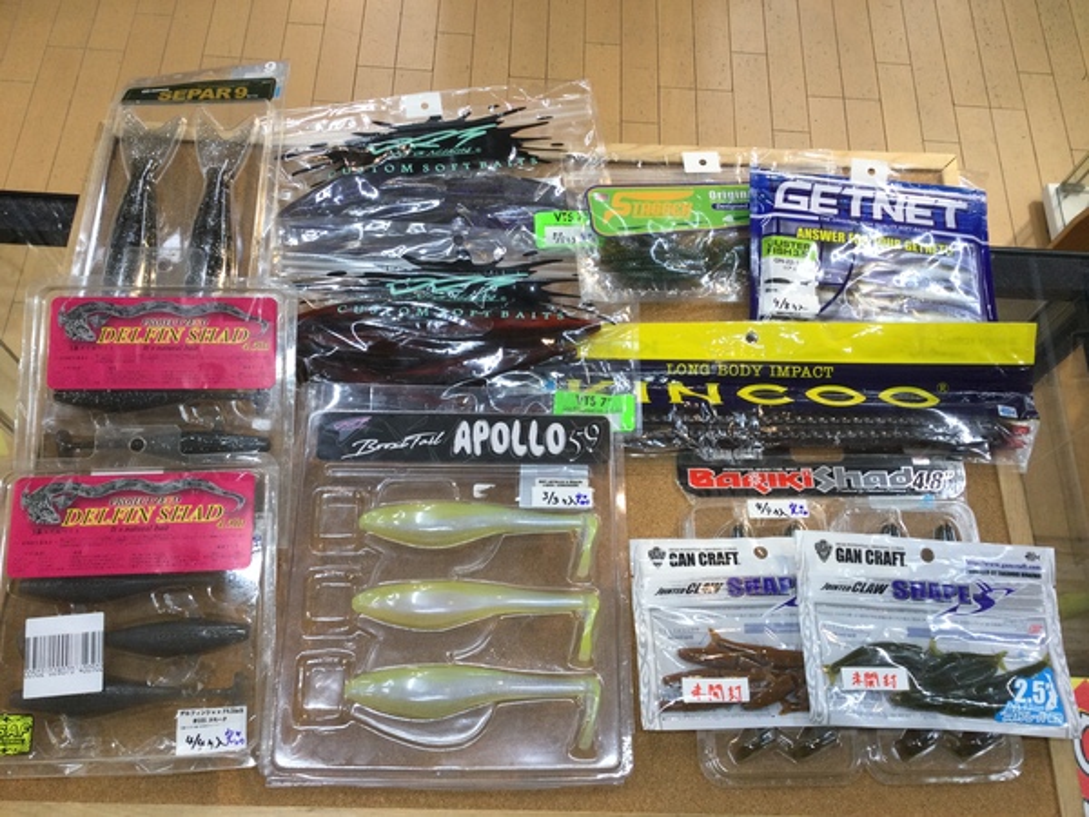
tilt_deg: -66.5
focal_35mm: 31
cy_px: 408
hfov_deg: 58.4
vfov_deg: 45.4
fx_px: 975
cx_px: 544
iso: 25
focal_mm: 3.3
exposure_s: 1/40
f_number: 2.4
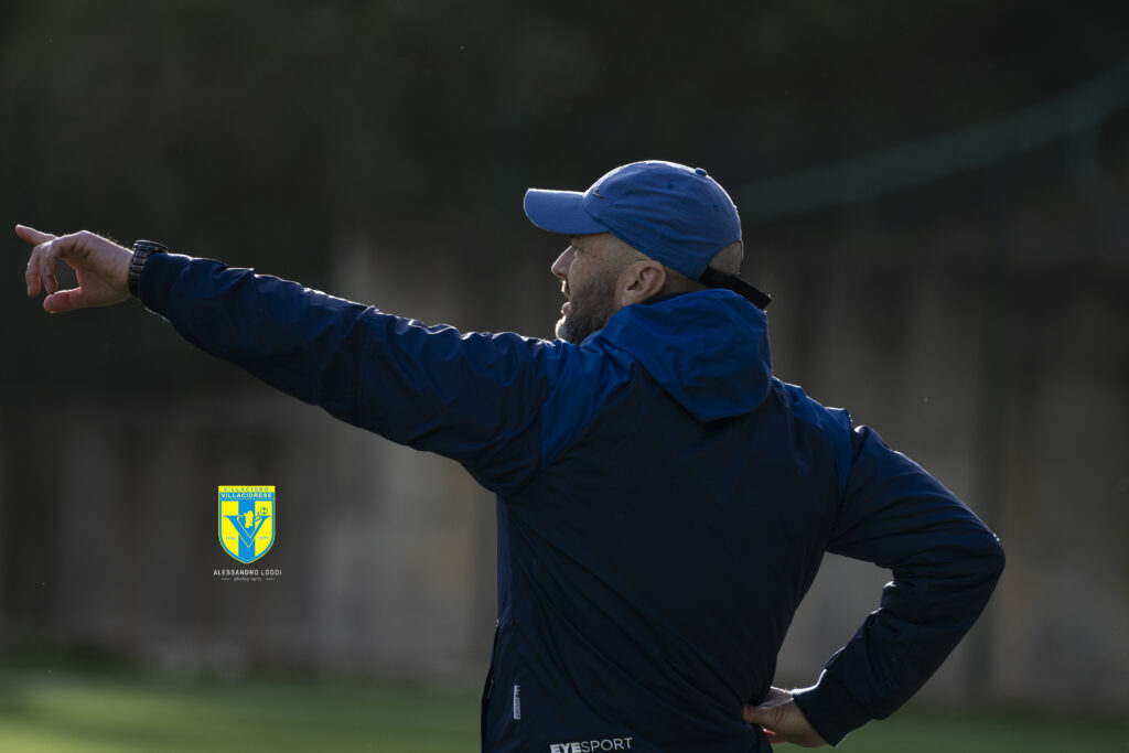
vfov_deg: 3.4
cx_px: 564
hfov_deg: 5.2
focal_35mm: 400
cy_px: 376
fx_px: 12545
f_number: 5.6
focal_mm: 400
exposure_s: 1/1000
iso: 320
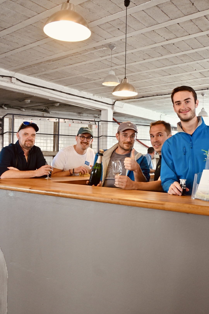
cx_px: 104
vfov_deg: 56.1
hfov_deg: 39.1
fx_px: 294
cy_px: 157
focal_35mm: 34
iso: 900
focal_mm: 22.5
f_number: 4
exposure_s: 1/125
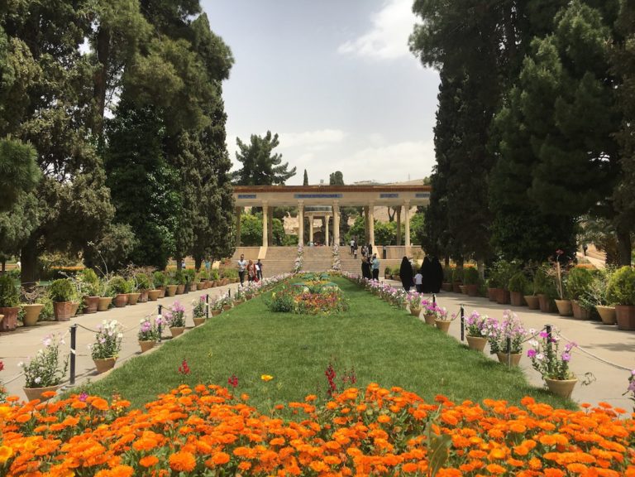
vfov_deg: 48.2
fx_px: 532
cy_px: 238
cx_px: 318
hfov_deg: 61.7
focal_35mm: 29
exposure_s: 1/2024
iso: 25
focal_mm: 4.15
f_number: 2.2
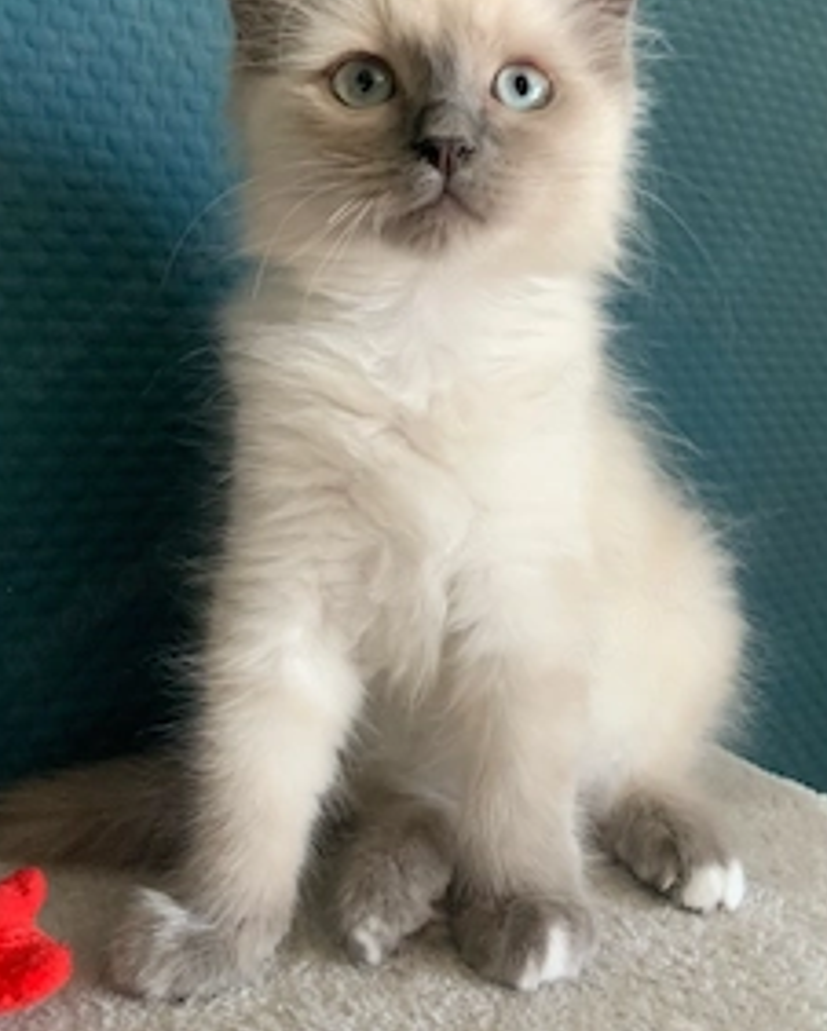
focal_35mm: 36
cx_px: 465
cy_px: 351
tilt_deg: -1.0
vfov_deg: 49.4
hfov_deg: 41.1
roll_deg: -1.8
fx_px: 1100
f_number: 1.8
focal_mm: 4.25
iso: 160
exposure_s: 1/60
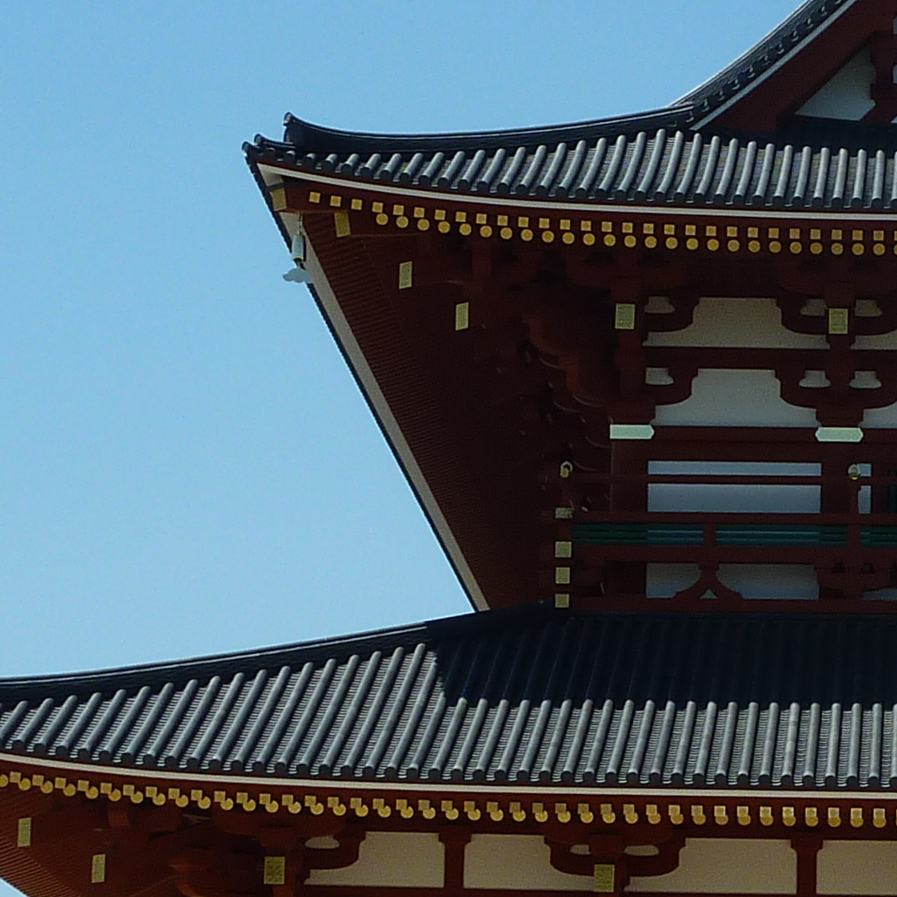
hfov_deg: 9.9
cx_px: 832
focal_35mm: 176
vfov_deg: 9.9
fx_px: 5160
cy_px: 378
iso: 80
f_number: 5
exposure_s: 1/500
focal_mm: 9.1
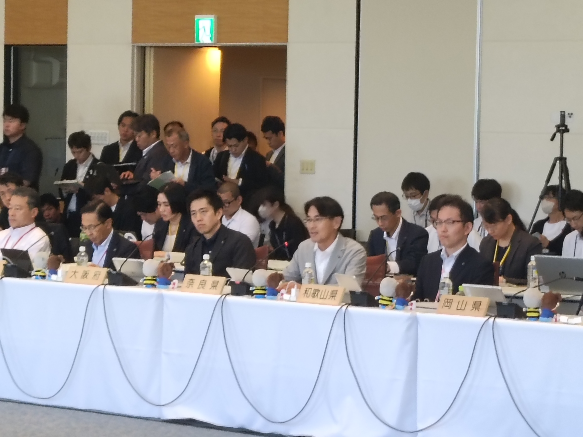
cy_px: 218
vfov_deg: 10.1
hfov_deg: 13.4
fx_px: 2476
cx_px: 292
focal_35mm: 147
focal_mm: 4.7
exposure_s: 1/50
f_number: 1.7
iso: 200
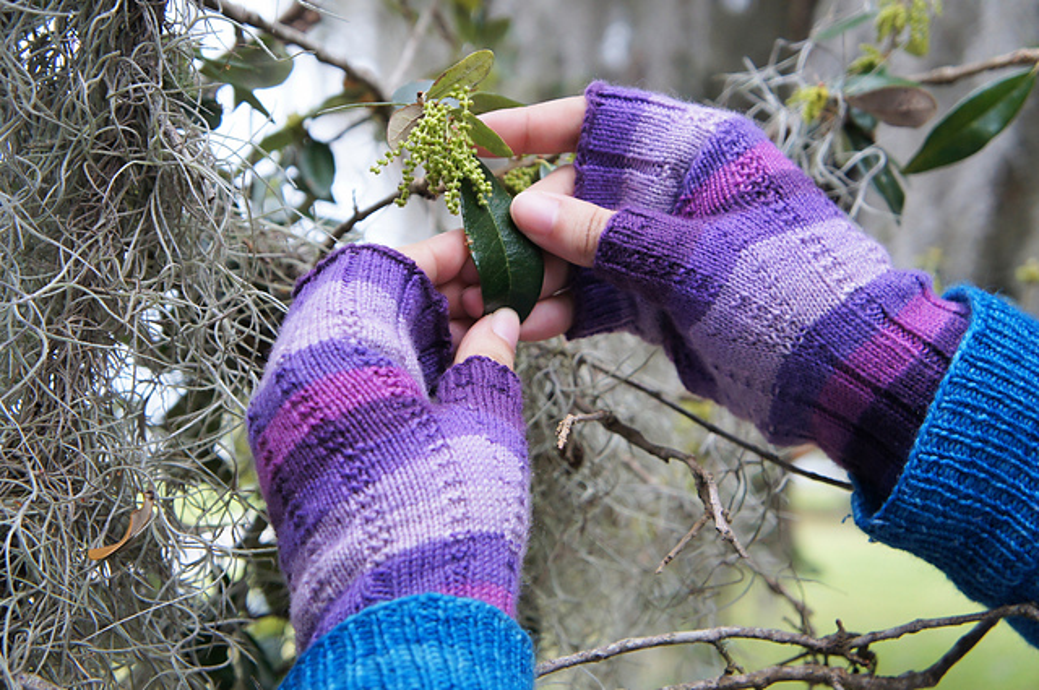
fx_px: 1513
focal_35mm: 52
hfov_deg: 37.9
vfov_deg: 25.7
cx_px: 520
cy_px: 345
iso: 800
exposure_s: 1/250
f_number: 4.5
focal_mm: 35
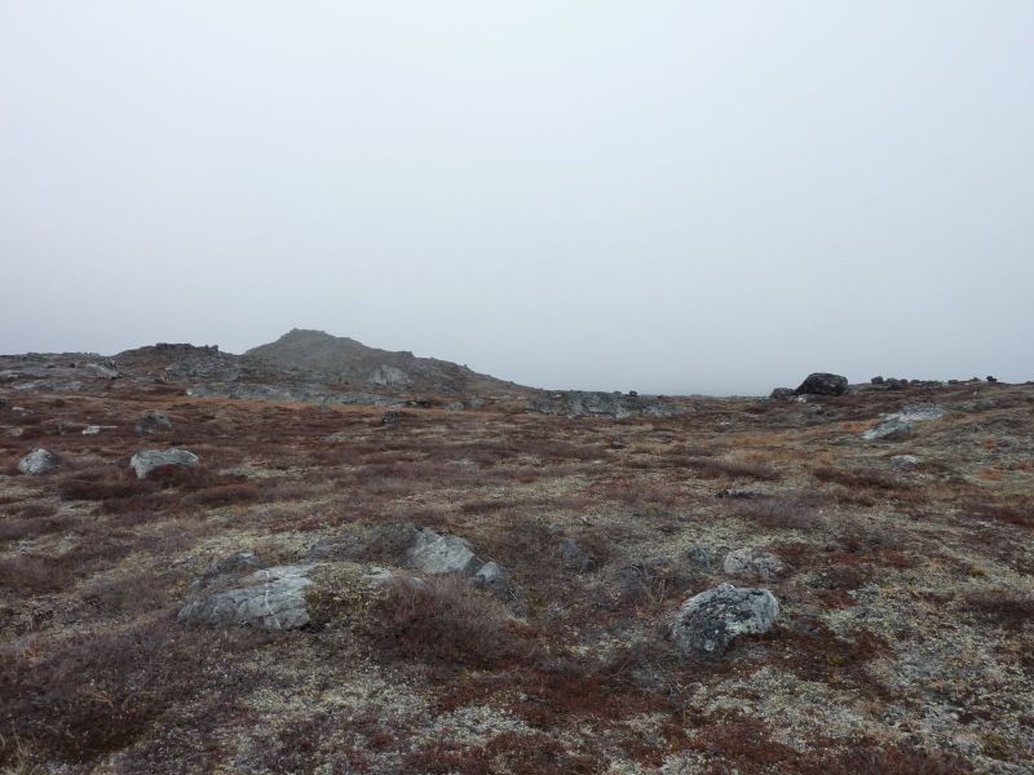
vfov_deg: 54.9
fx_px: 747
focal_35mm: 25
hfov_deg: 69.4
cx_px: 517
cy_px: 388
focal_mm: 4.1
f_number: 4
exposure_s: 1/200
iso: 125
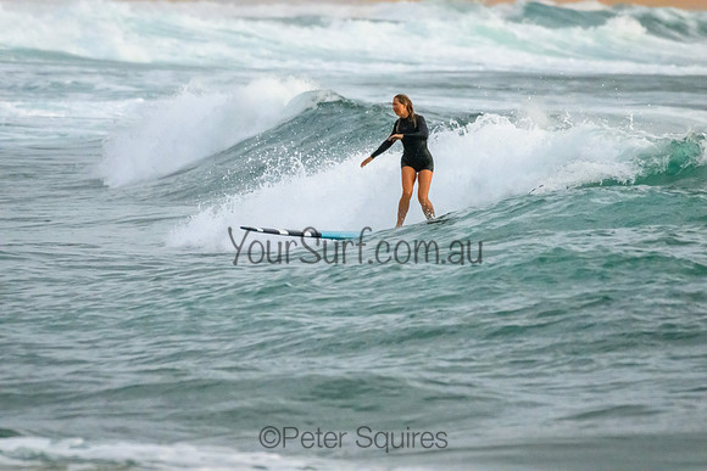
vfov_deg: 1.4
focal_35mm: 1000
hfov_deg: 2.1
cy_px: 236
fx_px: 19643
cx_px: 354
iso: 12800
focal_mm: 1000
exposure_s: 1/4000
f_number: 11
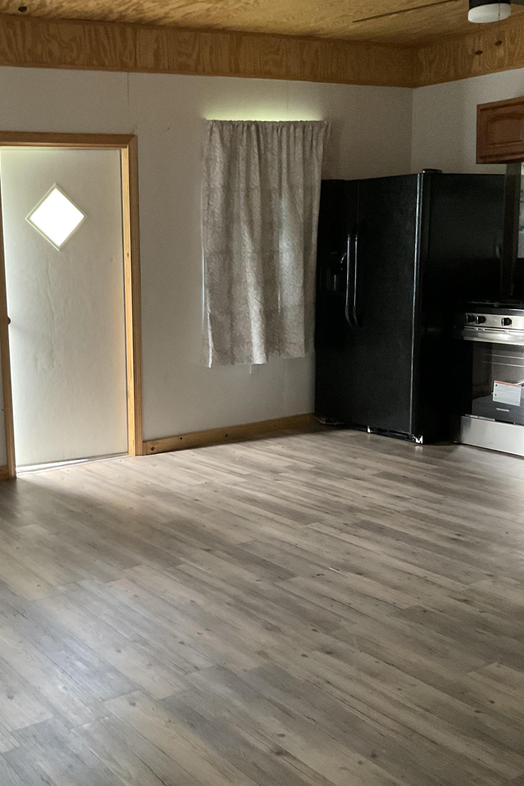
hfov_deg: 31.6
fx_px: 895
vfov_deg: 47.4
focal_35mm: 41
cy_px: 396
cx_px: 85
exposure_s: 1/40
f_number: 1.8
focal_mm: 3
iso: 320
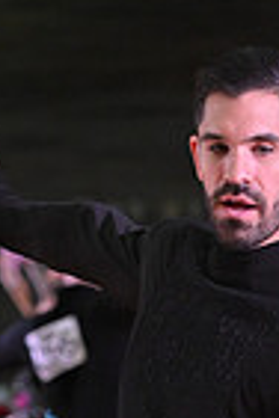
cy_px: 720
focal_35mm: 516
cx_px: 456
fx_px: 5998
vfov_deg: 4.0
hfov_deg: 2.7
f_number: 5
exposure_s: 1/320
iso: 2000
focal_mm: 125
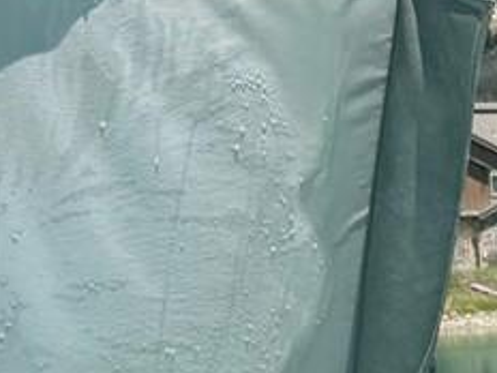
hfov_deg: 9.8
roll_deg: +2.6
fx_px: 2570
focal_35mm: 179
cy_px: 617
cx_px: 1191
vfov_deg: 8.1
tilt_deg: -10.7
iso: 50
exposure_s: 1/7463
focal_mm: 5.7
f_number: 1.5
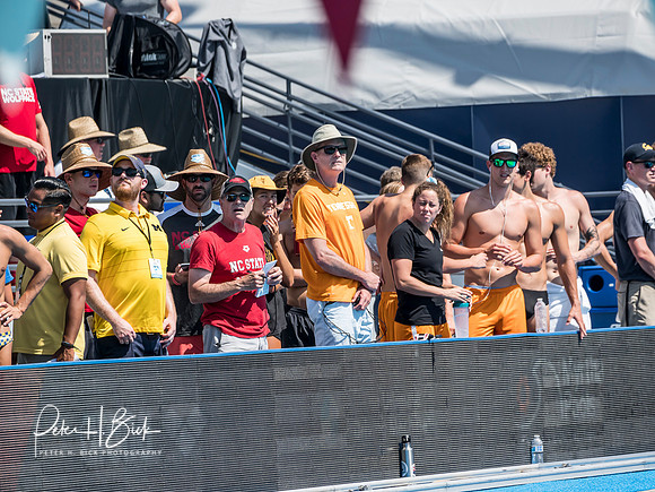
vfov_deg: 3.7
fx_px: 7588
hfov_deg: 4.9
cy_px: 246
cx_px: 328
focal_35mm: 401
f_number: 5.6
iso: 250
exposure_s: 1/1600
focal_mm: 200
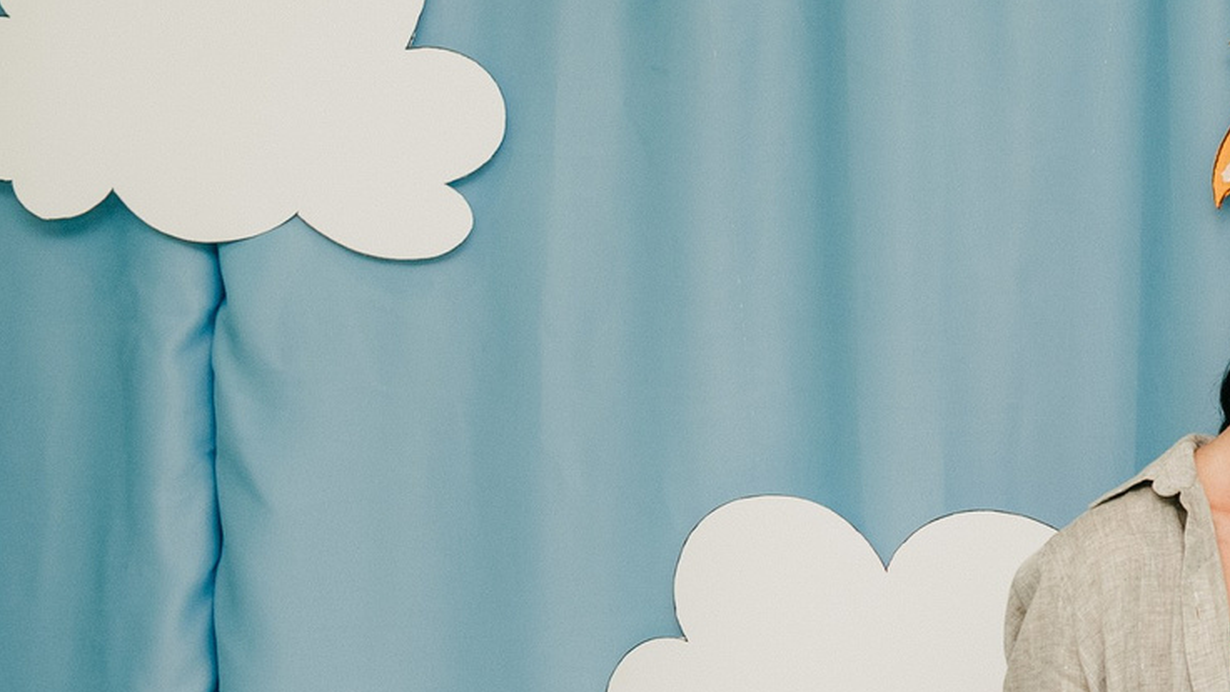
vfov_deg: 11.4
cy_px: 391
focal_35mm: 106
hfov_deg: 17.9
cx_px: 1872
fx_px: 3458
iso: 250
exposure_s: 1/160
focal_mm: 26
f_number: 5
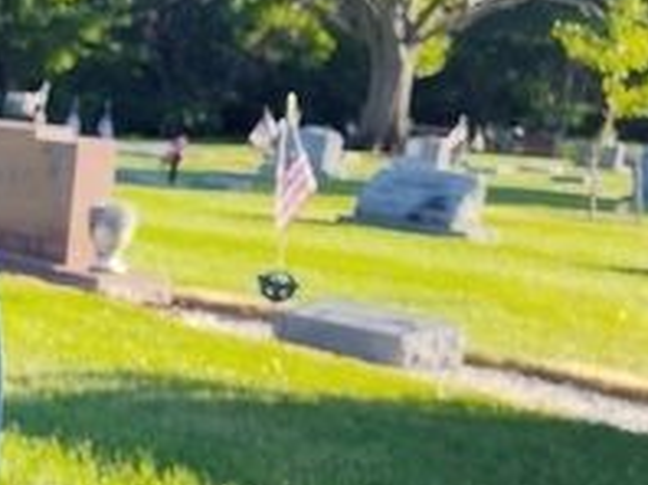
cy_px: 393
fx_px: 1739
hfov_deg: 17.4
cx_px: -497
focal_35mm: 93
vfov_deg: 15.7
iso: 100
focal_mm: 5.56
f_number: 1.8
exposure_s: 1/699
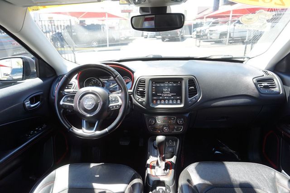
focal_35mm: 24
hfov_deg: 73.8
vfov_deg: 53.1
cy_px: 96
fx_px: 193
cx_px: 145
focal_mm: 16
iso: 100
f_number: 4
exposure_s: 1/60
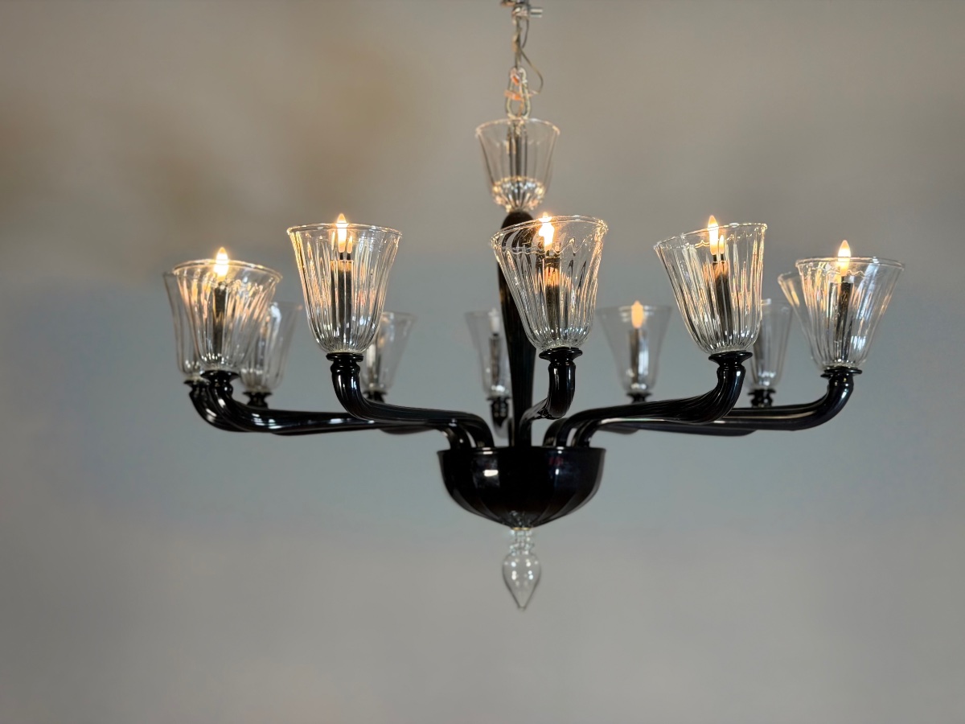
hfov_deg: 39.7
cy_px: 362
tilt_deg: +5.2
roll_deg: +0.1
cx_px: 482
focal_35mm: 48
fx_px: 1338
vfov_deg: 30.3
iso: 80
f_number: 1.78
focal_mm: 6.76
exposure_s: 1/100
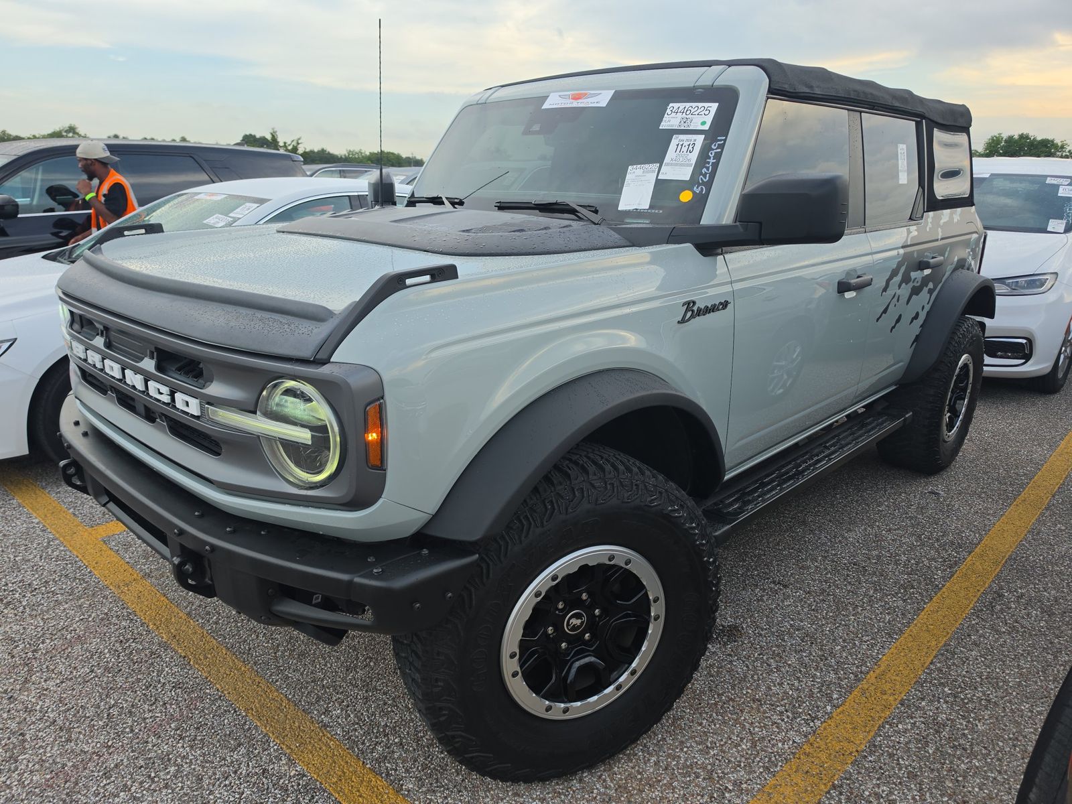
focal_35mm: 23
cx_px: 536
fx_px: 712
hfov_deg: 73.9
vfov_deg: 58.9
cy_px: 402
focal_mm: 6.5
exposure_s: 1/133
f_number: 1.4
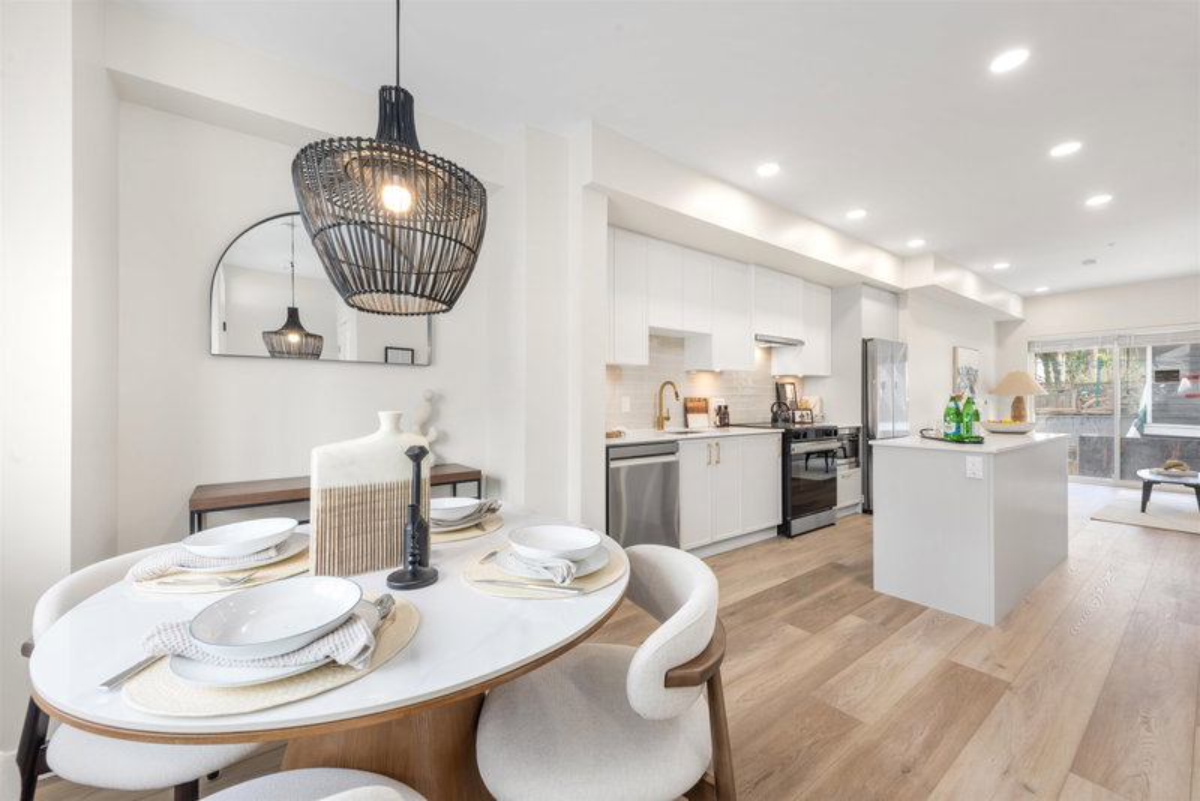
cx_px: 600
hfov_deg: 104.2
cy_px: 400
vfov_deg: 81.3
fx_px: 467
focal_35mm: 14
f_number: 8
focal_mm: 14
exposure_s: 1/20
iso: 400
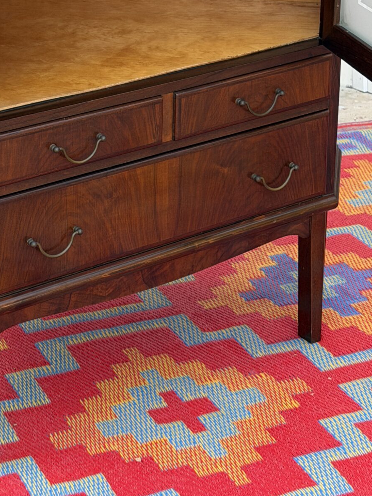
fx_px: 1491
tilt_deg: -11.1
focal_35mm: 104
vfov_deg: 18.3
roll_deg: +0.8
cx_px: 86
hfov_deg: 14.2
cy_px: -28
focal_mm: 6.76
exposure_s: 1/266
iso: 80
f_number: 1.78
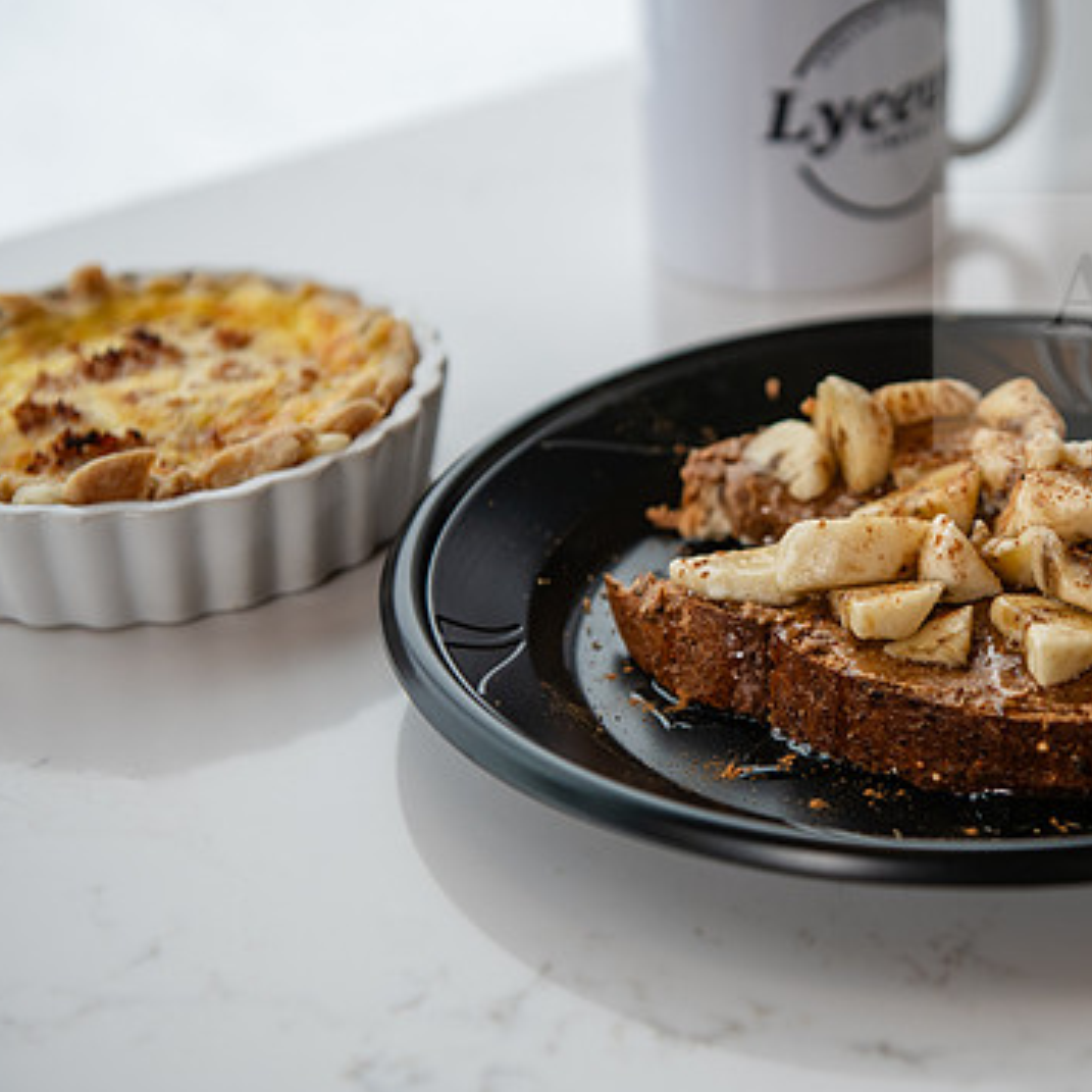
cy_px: 564
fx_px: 2855
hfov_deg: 21.4
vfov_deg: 21.7
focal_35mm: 80
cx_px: 841
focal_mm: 58
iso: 200
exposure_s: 1/200
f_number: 4
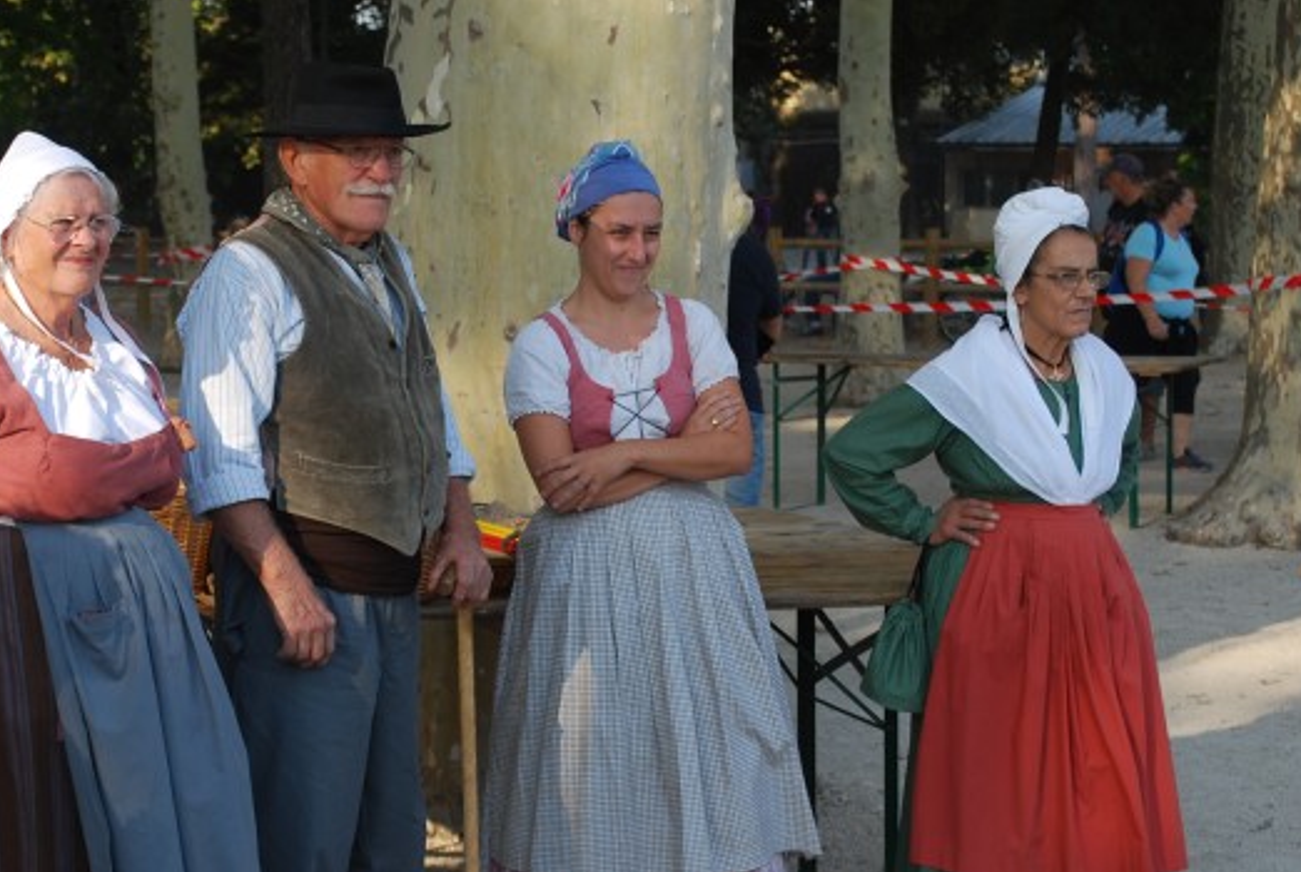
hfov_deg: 22.1
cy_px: 465
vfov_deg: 14.9
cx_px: 491
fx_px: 3330
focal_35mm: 92
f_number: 5.6
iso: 100
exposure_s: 1/125
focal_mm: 40
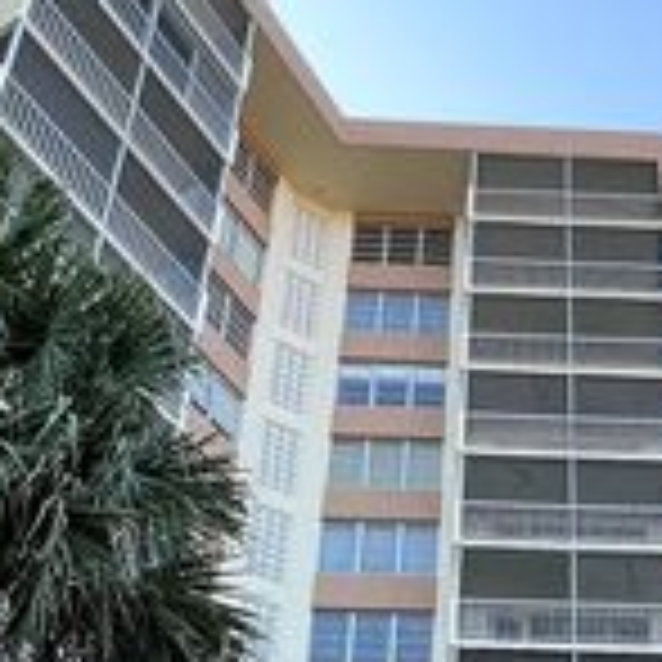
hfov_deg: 31.7
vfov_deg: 27.6
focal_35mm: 52
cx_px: 558
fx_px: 1125
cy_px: 849
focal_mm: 1.57
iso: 32
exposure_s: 1/191
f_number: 1.8
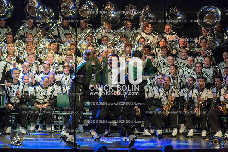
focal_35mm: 210
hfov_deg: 9.8
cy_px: 76
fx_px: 1329
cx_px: 114
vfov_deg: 6.5
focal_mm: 210
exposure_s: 1/400
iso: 8000
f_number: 5.6
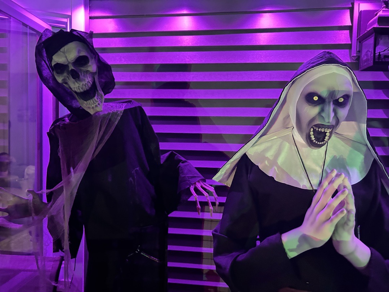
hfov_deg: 67.3
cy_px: 146
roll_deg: -0.6
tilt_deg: +0.0
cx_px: 194
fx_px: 292
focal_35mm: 26
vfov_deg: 53.1
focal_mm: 5.7
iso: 1000
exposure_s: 1/17
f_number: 1.5
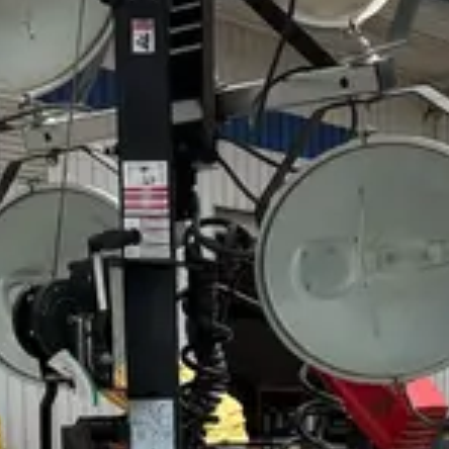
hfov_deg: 15.3
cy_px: 714
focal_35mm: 114
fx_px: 1673
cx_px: 246
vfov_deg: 14.1
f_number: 1.6
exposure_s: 1/4630
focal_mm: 5.96
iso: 50
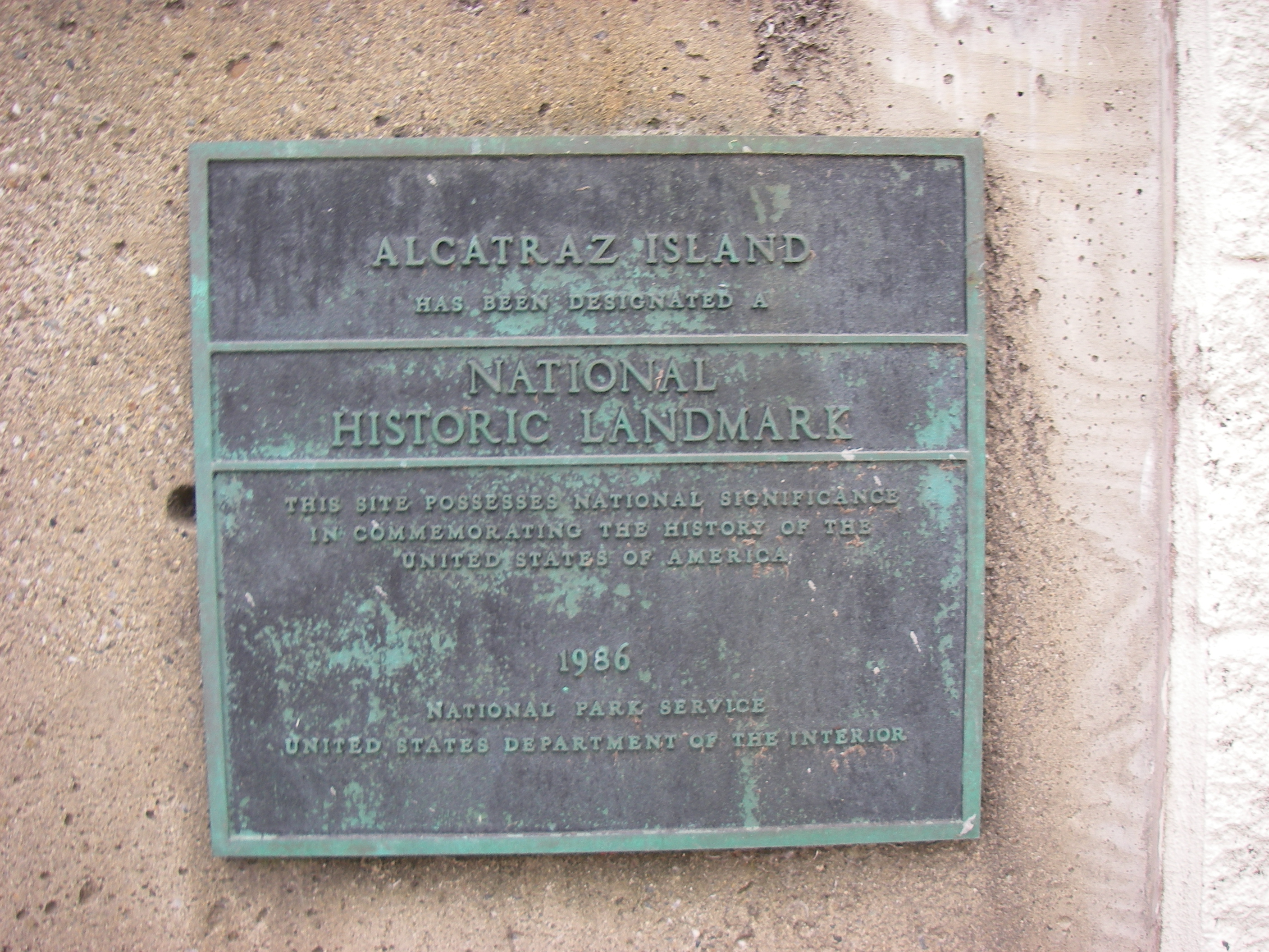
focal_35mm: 38
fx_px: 1393
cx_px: 634
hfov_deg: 49.0
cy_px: 476
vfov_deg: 37.7
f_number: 3.3
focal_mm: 6.3
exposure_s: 1/50
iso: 64
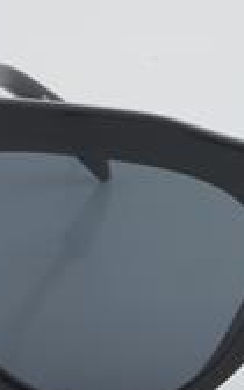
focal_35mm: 200
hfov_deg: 6.5
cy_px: 232
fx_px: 2130
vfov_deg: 10.5
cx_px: 325
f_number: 32
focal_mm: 55
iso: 100
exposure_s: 1/3
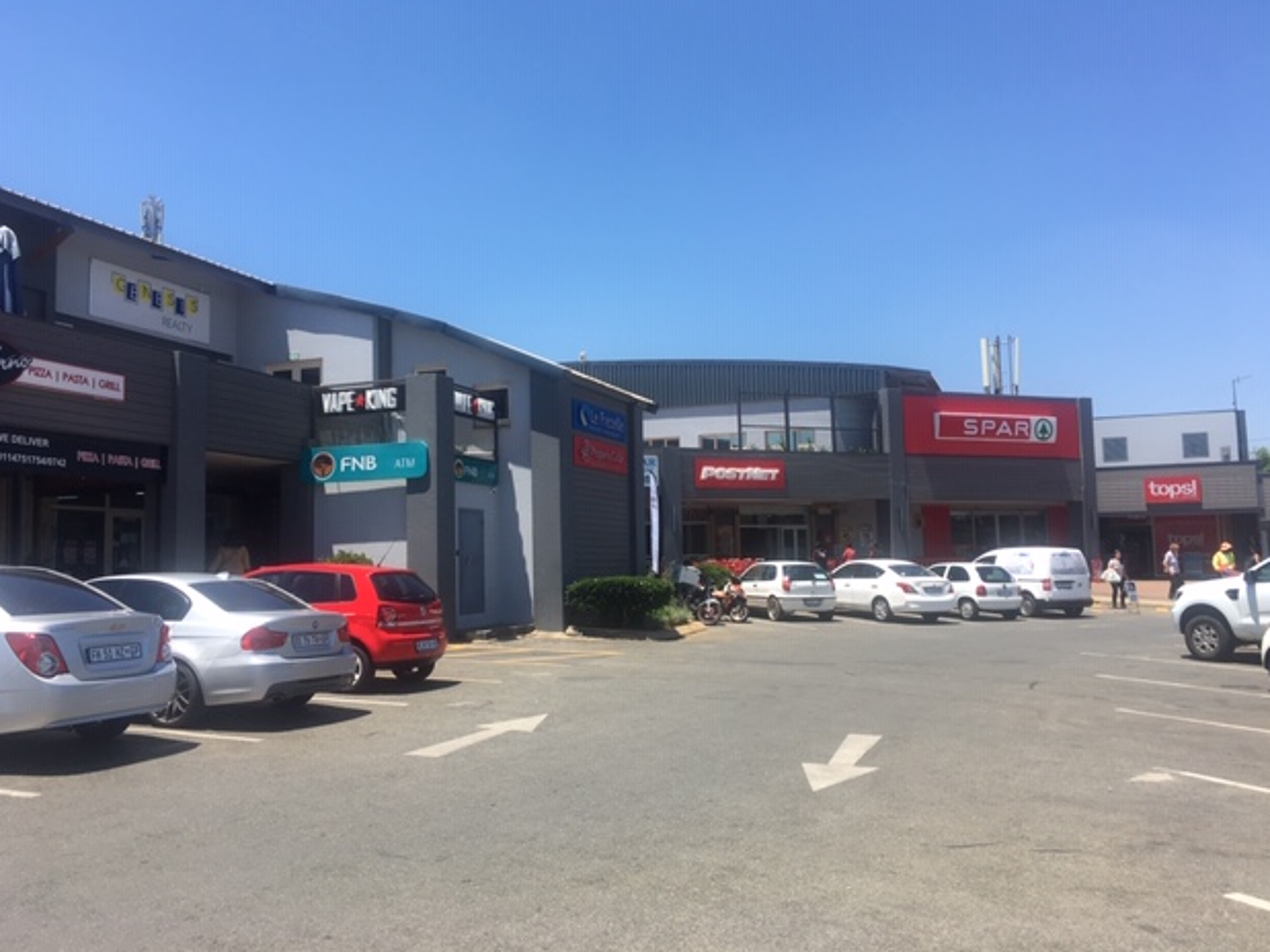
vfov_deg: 46.8
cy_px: 470
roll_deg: +1.7
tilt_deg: +4.8
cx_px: 628
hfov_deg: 60.0
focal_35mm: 30
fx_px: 1100
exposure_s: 1/1183
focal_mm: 4.15
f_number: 2.2
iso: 25
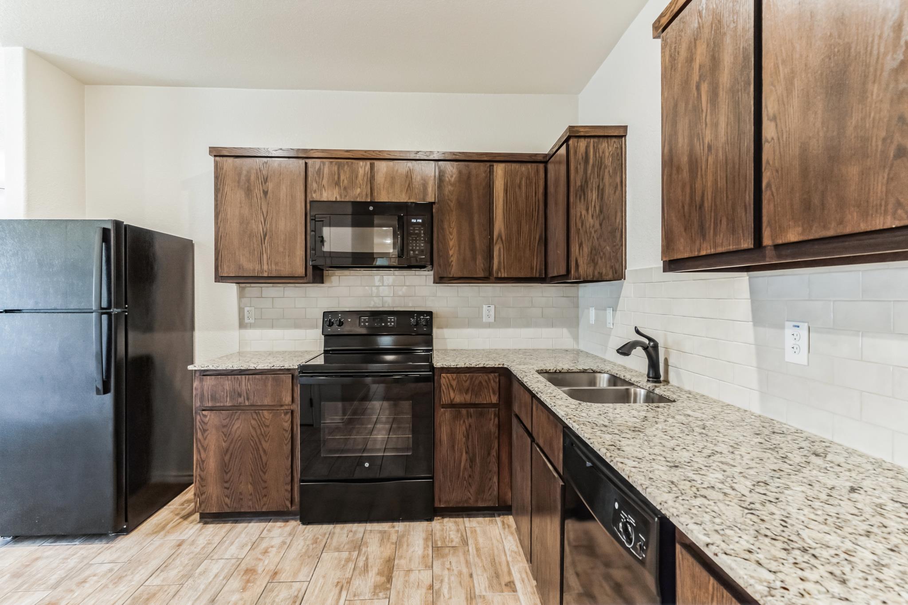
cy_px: 302
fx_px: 429
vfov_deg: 70.4
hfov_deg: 93.3
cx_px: 454
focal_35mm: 17
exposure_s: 1/6
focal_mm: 17
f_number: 8
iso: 400
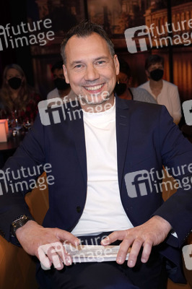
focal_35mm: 42
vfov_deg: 46.4
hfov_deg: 31.8
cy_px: 144
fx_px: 337
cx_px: 96
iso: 1600
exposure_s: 1/160
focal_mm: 42
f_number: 6.3
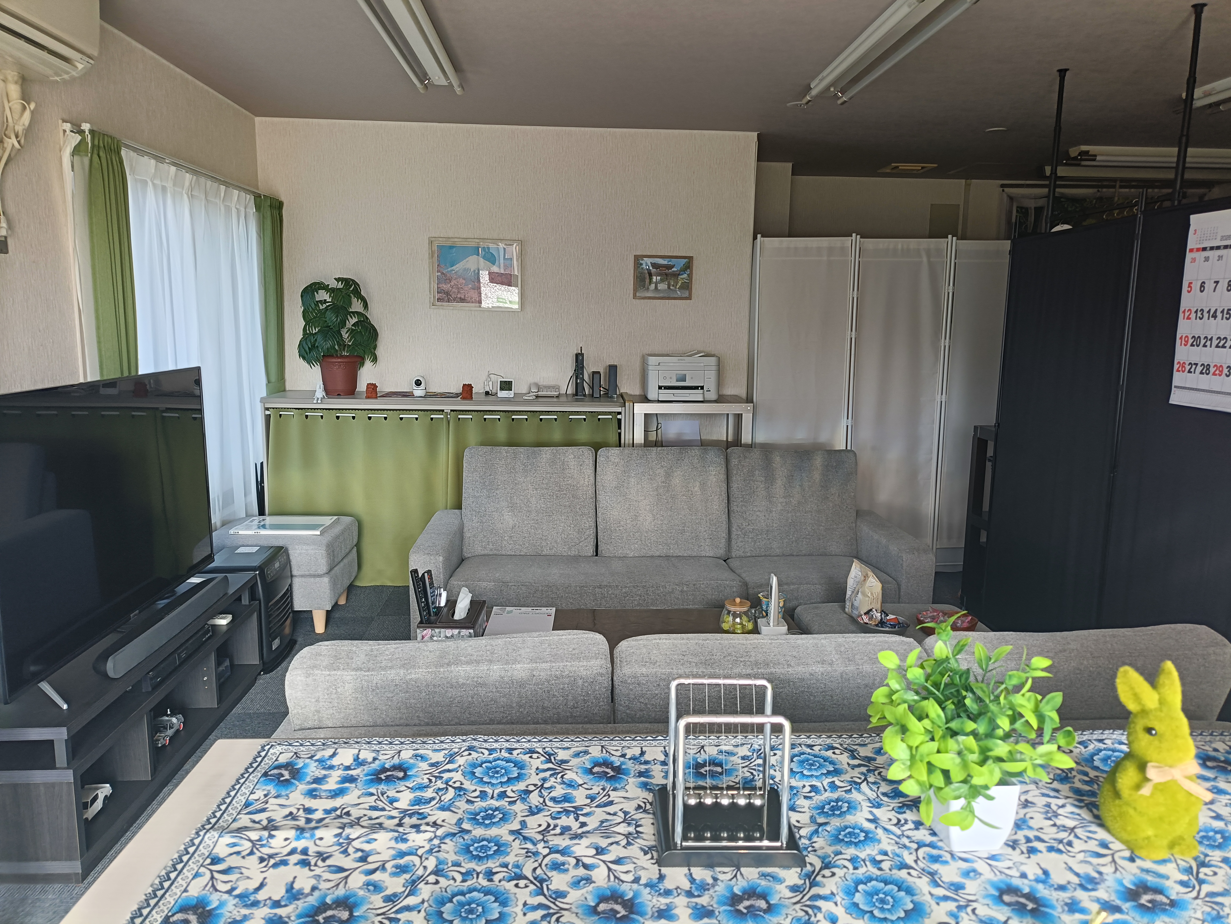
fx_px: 889
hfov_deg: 69.4
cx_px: 616
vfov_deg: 54.9
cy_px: 462
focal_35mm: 25
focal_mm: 4.7
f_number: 1.7
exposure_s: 1/50
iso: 250
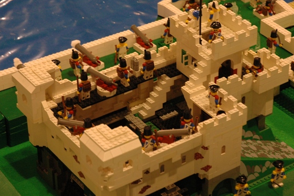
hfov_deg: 18.3
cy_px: 98
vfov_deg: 12.2
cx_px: 173
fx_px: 914
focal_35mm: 112
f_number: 5.6
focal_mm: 52
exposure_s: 1/40
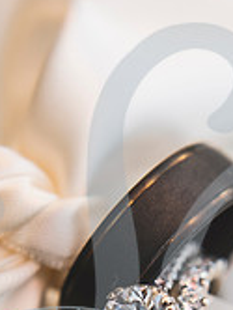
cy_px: 338
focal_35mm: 143
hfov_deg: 10.4
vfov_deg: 13.5
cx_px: 149
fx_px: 1280
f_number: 5.6
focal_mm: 55
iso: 100
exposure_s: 1/250
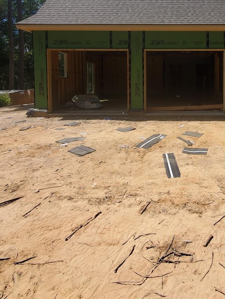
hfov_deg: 53.6
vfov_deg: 71.0
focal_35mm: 23
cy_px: 92
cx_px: 190
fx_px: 199
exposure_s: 1/1199
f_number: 2.2
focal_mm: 1.8
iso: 50
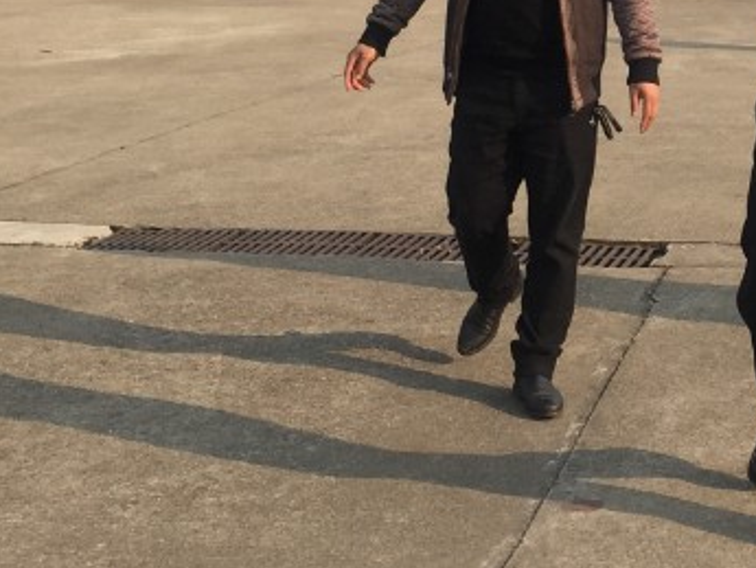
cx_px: 679
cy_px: -81
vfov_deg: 16.6
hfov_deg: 22.2
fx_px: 1879
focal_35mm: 86
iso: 32
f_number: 2.2
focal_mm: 4.15
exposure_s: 1/1199
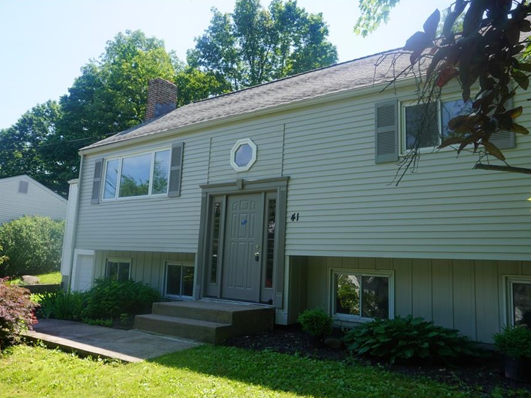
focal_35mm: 27
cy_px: 204
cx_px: 277
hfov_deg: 65.3
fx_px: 414
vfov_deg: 51.3
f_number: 9
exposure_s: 1/100
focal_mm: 16
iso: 100
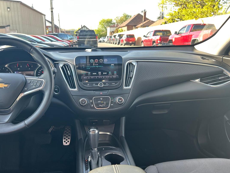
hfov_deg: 58.3
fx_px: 206
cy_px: 100
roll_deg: +0.9
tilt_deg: -15.3
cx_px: 105
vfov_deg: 45.3
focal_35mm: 31
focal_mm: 5.7
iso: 32
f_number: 1.5
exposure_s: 1/121
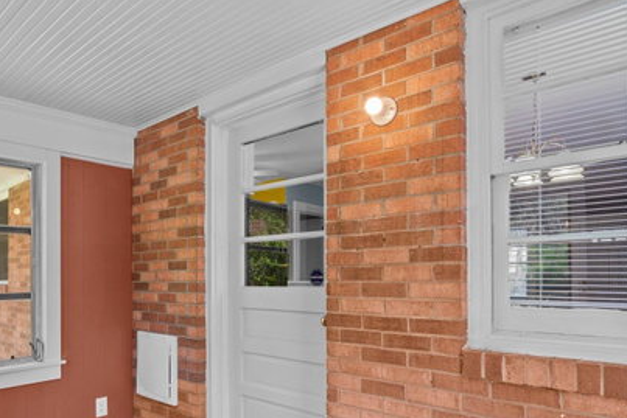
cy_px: 294
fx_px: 436
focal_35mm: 25
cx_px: 243
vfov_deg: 50.0
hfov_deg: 70.6
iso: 100
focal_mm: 14
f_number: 8
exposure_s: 1/3
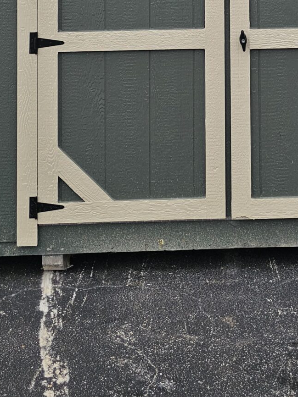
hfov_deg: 21.4
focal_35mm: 68
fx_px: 781
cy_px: -73
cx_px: 229
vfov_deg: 25.7
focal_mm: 6.3
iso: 10
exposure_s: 1/730
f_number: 1.7
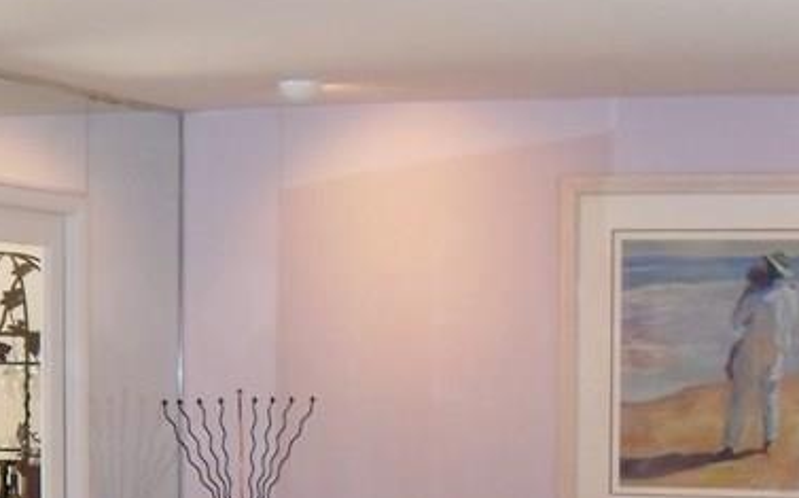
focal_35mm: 98
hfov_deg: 21.2
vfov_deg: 12.9
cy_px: 629
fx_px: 2132
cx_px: 496
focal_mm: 6.3
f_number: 2.8
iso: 160
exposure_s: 1/45
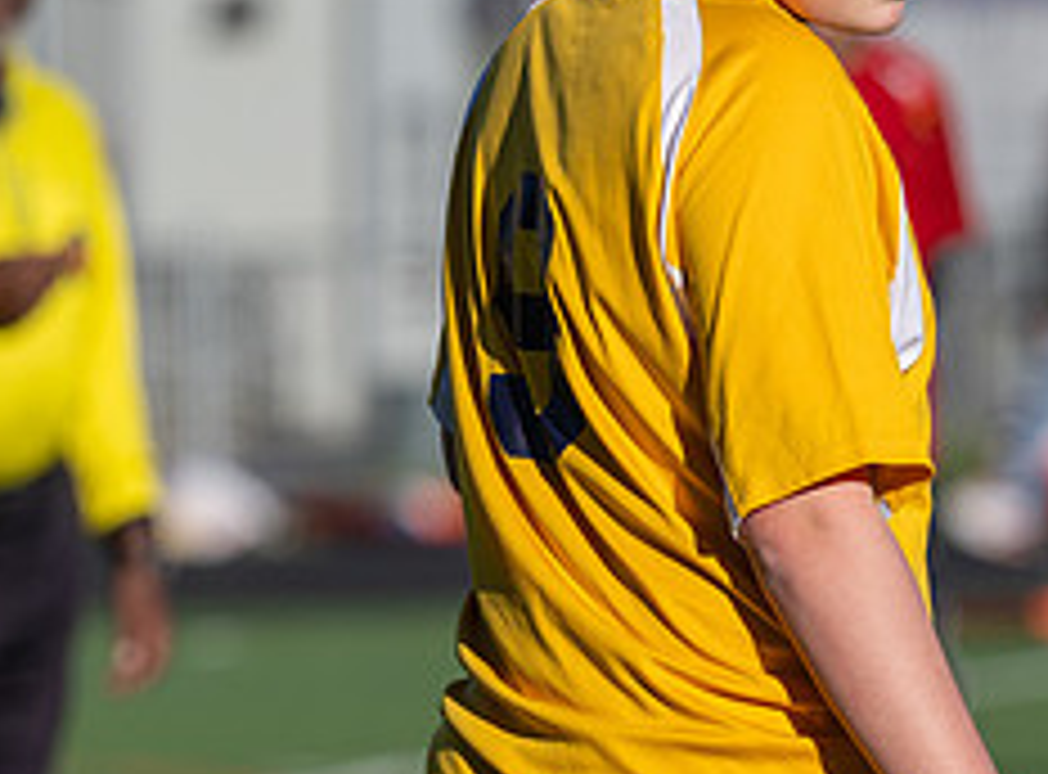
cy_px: 432
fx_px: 16076
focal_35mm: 534
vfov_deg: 2.8
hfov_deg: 3.7
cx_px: 831
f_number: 4
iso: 72
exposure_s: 1/1600
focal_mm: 200
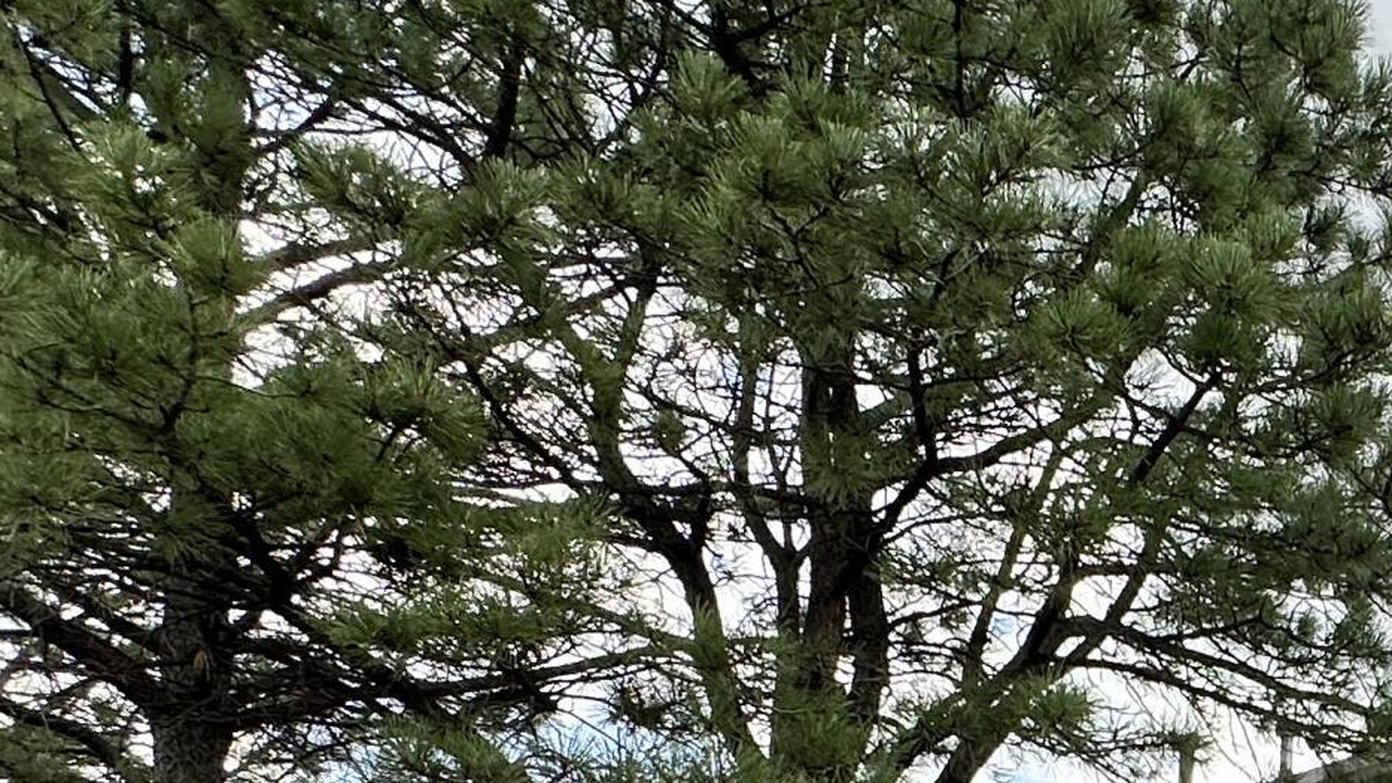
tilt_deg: +0.5
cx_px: 1589
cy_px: 1131
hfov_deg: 35.1
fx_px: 1808
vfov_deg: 21.1
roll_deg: -0.7
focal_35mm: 49
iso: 40
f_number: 2.2
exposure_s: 1/251
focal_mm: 2.22
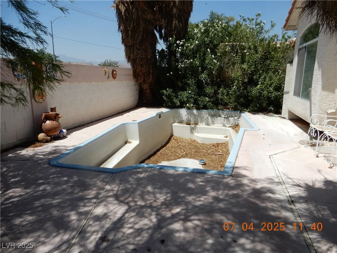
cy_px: 126
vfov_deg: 56.8
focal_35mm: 24
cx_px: 168
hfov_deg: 71.6
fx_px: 234
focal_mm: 4.3
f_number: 3.4
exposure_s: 1/1600
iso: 80
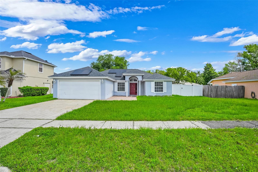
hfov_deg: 93.3
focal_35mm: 17
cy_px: 86
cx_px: 129
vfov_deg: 70.4
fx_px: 122
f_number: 9
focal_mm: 17
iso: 250
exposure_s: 1/30
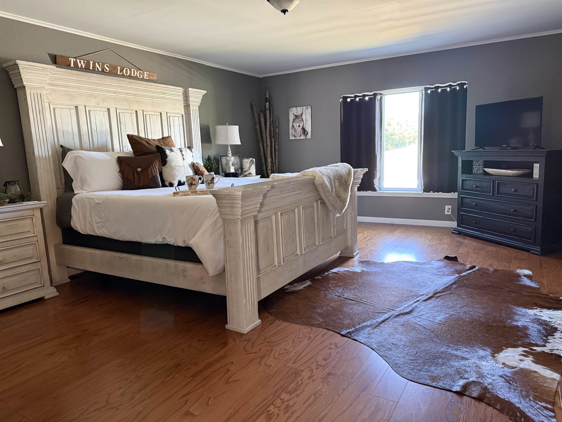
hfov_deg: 71.6
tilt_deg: -8.1
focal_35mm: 24
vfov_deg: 56.8
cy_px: 211
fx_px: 390
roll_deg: +1.8
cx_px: 281
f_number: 1.78
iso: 500
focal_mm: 6.76
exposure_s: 1/60
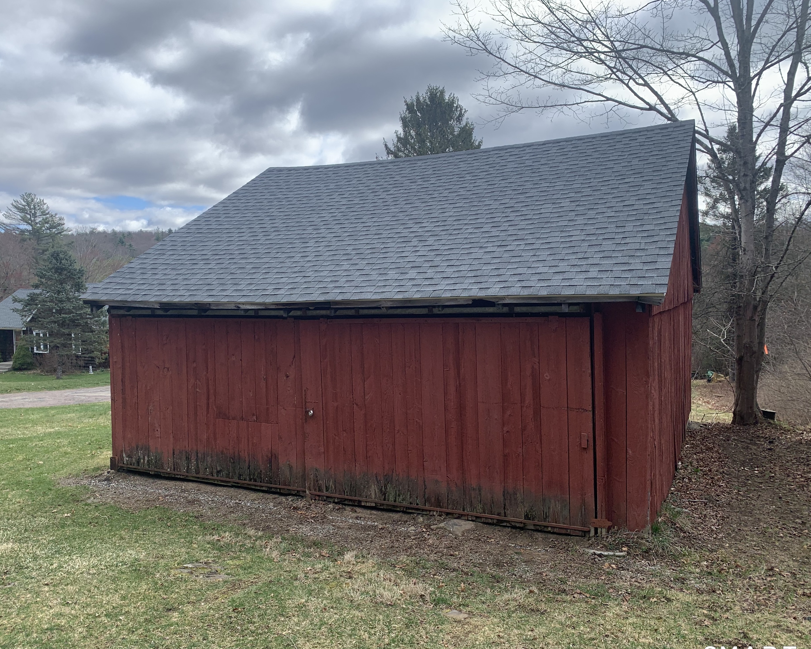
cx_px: 389
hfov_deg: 62.2
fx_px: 672
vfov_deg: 51.5
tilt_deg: -5.5
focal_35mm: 28
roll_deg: +2.3
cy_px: 334
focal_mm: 4.25
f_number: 1.8
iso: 25
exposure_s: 1/1350
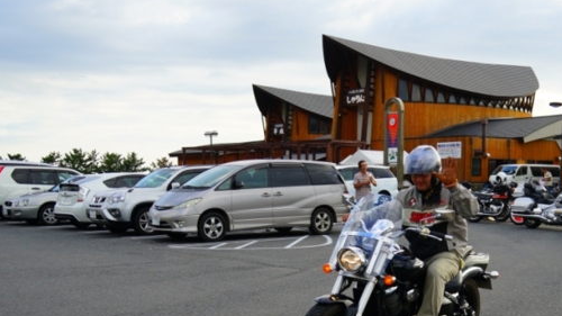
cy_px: 253
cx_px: 341
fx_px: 775
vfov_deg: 22.7
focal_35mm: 52
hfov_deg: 39.7
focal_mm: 21
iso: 250
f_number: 4
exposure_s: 1/1000
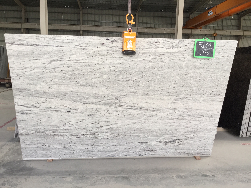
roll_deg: -3.4
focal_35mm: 31
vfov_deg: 45.4
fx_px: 225
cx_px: 126
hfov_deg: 58.4
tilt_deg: -8.2
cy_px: 94
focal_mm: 3.3
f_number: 2.4
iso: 32
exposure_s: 1/30
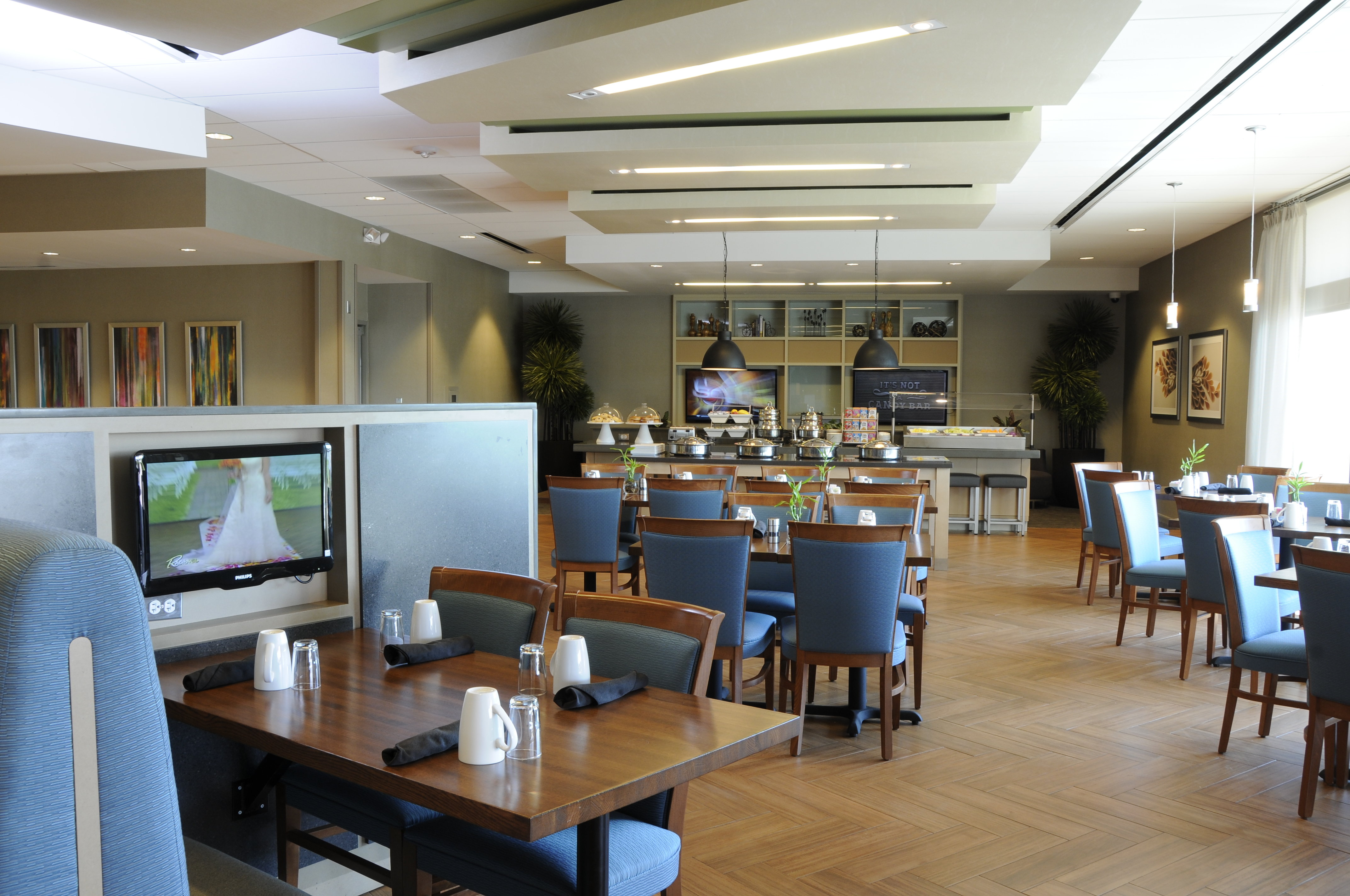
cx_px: 675
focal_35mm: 30
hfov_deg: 62.0
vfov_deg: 43.5
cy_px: 448
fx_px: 1124
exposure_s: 1/3
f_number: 13
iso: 200
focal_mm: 20
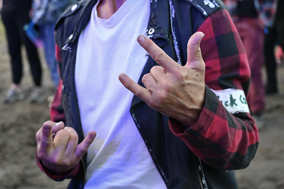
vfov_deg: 18.2
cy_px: 94
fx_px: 592
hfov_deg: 27.0
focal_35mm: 75
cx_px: 142
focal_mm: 50
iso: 4000
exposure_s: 1/500
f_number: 4.5
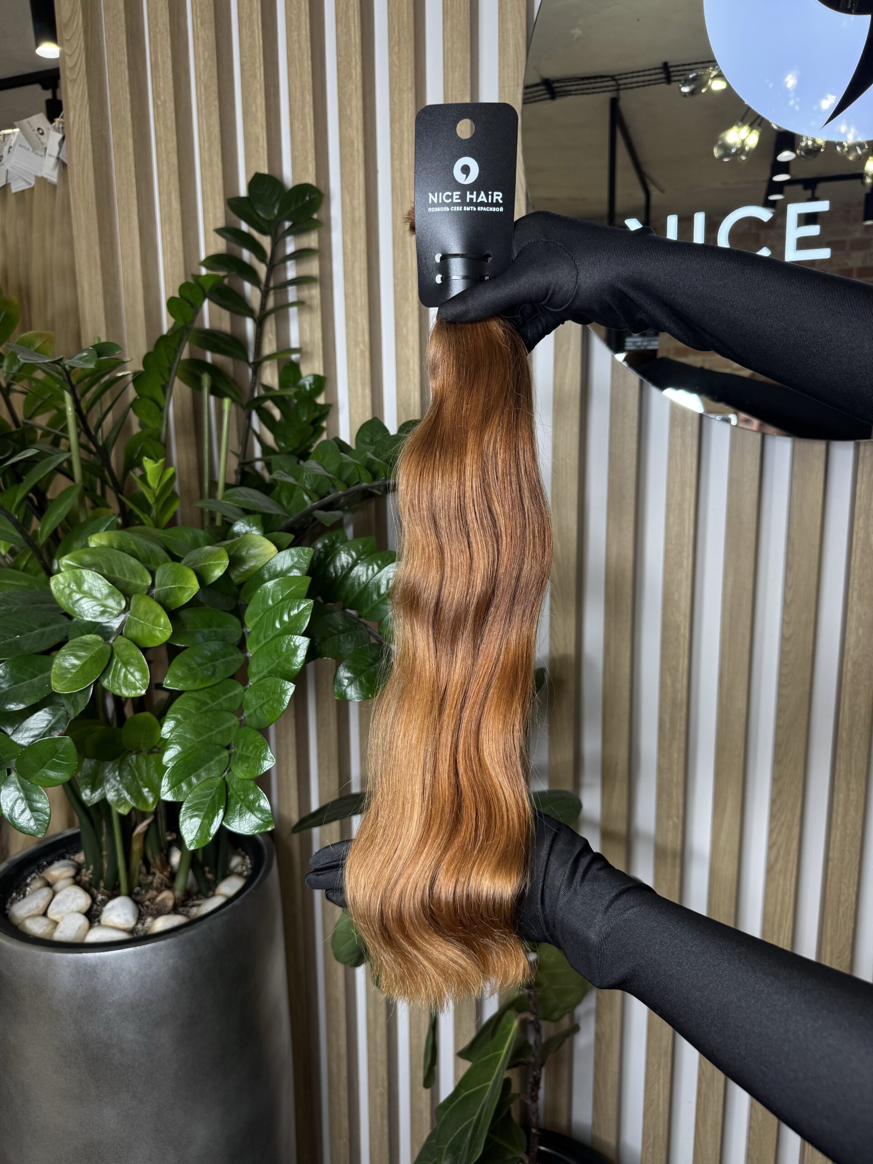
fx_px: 807
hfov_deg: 56.8
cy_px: 582
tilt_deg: -10.0
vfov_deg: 71.6
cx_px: 436
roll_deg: +0.4
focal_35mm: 24
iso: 64
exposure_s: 1/100
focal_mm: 6.76
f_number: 1.78
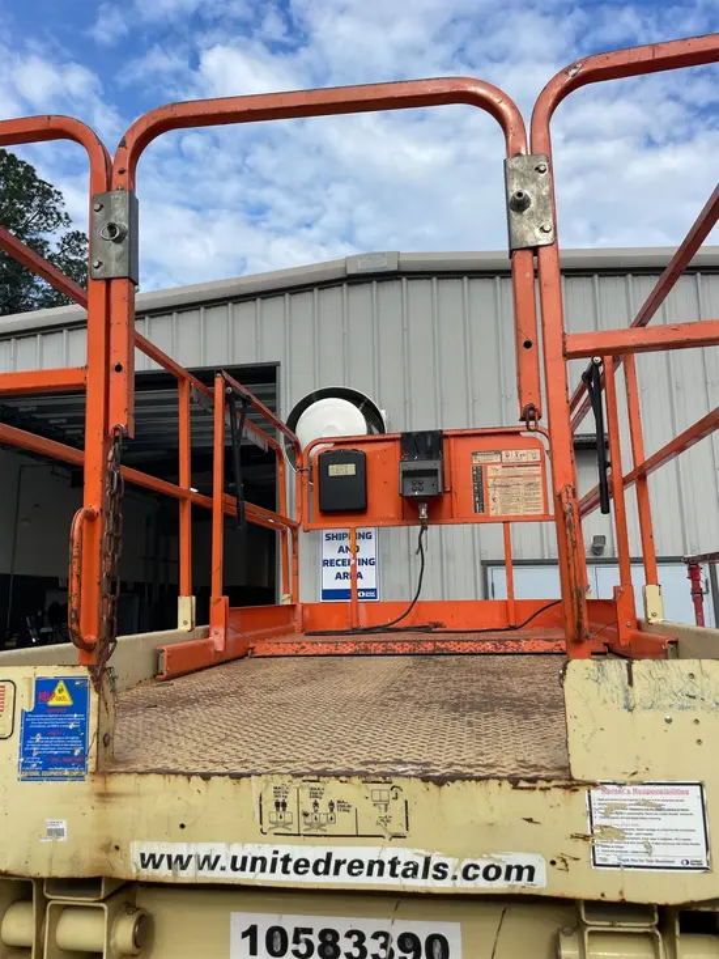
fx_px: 720
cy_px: 480
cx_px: 360
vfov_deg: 67.3
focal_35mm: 26
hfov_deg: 53.1
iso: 32
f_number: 1.6
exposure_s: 1/2747
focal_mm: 4.2
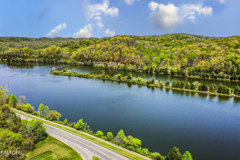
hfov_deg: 61.9
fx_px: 200
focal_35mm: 30
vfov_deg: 43.6
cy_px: 75
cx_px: 114
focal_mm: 10.26
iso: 400
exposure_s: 1/1250
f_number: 7.1
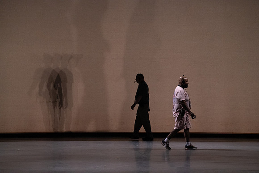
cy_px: 86
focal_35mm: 182
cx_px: 130
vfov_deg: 7.5
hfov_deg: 11.3
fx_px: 1310
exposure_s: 1/500
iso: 12800
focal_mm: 182
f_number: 6.3
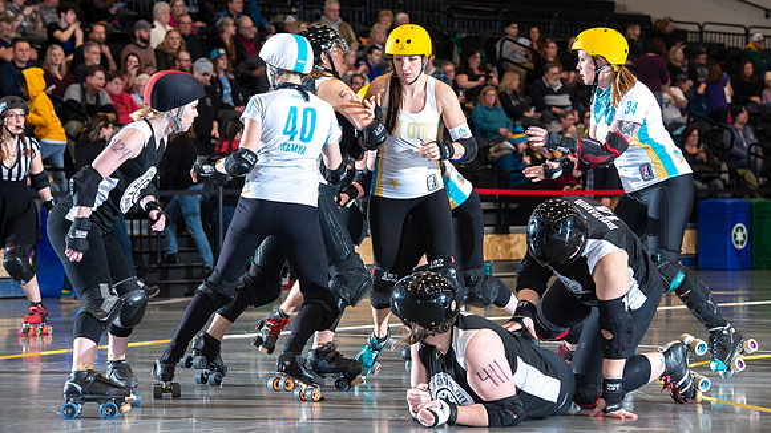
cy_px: 191
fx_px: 2675
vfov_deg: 9.3
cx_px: 388
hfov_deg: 16.4
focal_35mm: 131
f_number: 5.6
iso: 500
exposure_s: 1/160
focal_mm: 122
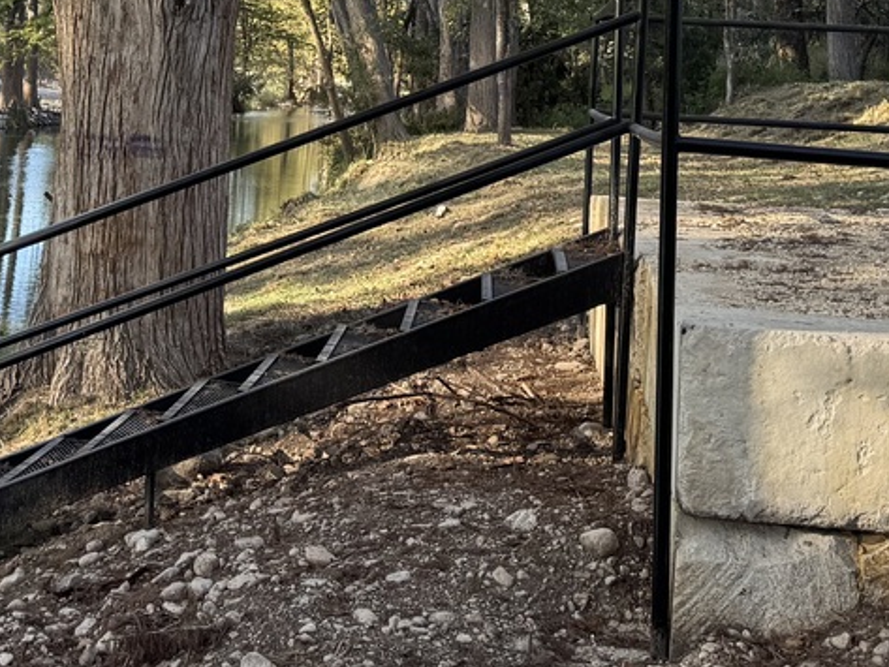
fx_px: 1875
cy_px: -54
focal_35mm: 73
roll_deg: -3.7
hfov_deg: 26.5
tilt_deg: +2.8
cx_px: 299
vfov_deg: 19.4
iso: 80
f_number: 1.78
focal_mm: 6.76
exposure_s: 1/448
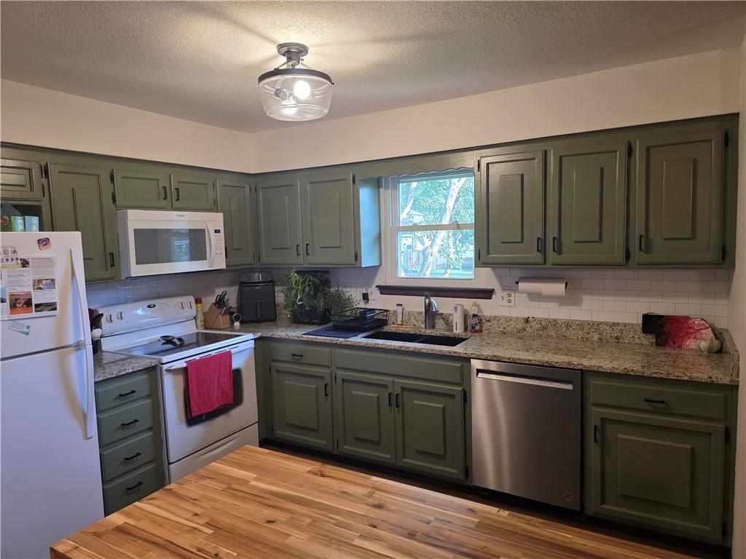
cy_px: 280
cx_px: 373
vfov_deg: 58.9
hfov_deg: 73.9
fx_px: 496
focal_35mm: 23
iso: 250
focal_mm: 6.3
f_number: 1.7
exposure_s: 1/120
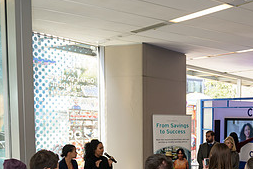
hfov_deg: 34.2
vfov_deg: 23.9
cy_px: 158
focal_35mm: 55
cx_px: 228
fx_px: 387
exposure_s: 1/125
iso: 200
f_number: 3.2
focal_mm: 24
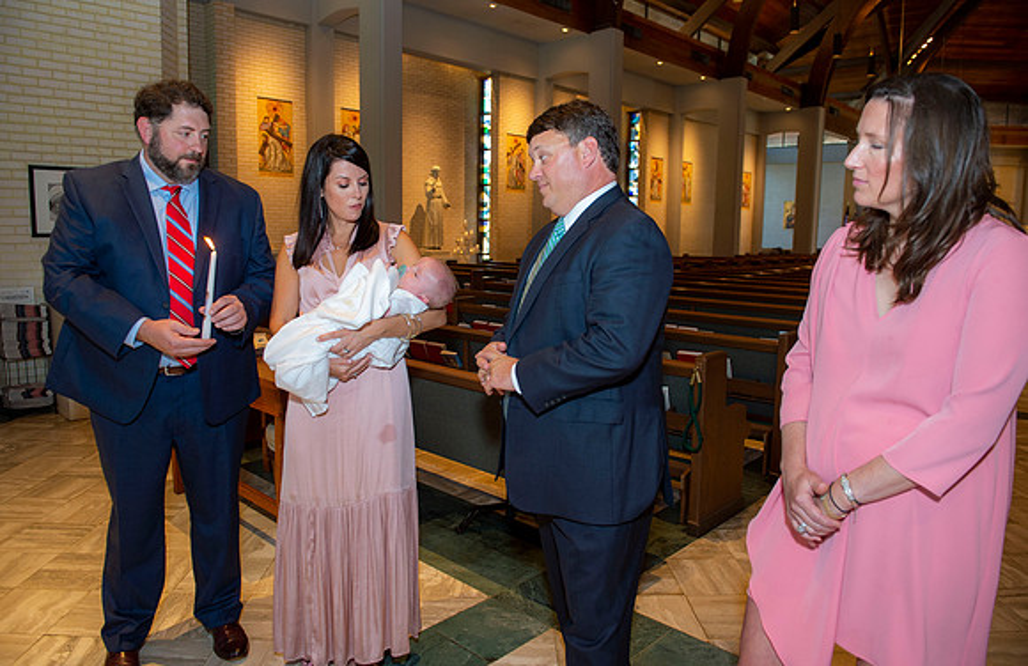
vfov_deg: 51.3
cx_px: 508
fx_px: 694
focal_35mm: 25
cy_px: 320
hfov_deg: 73.0
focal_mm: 24
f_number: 4
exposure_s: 1/100
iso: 1000
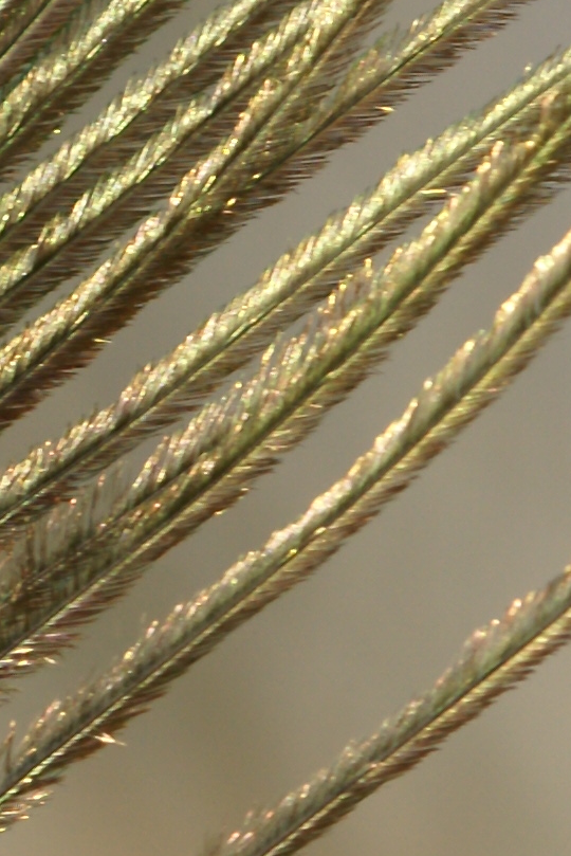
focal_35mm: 1425
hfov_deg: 1.0
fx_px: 33872
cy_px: 315
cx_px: -685
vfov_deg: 1.4
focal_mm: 180
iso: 200
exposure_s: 1/320
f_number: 5.6
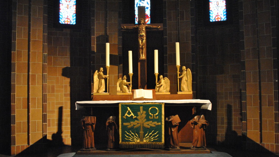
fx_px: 259
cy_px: 84
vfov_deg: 33.7
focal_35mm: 35
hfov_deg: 56.6
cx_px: 139
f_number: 3.8
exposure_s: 1/15
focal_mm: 22
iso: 1600
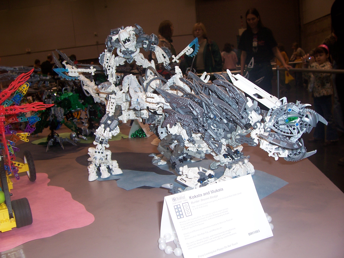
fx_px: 338
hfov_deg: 54.0
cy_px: 129
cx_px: 172
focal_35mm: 34
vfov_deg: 41.8
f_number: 2.7
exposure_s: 1/60
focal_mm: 5.6
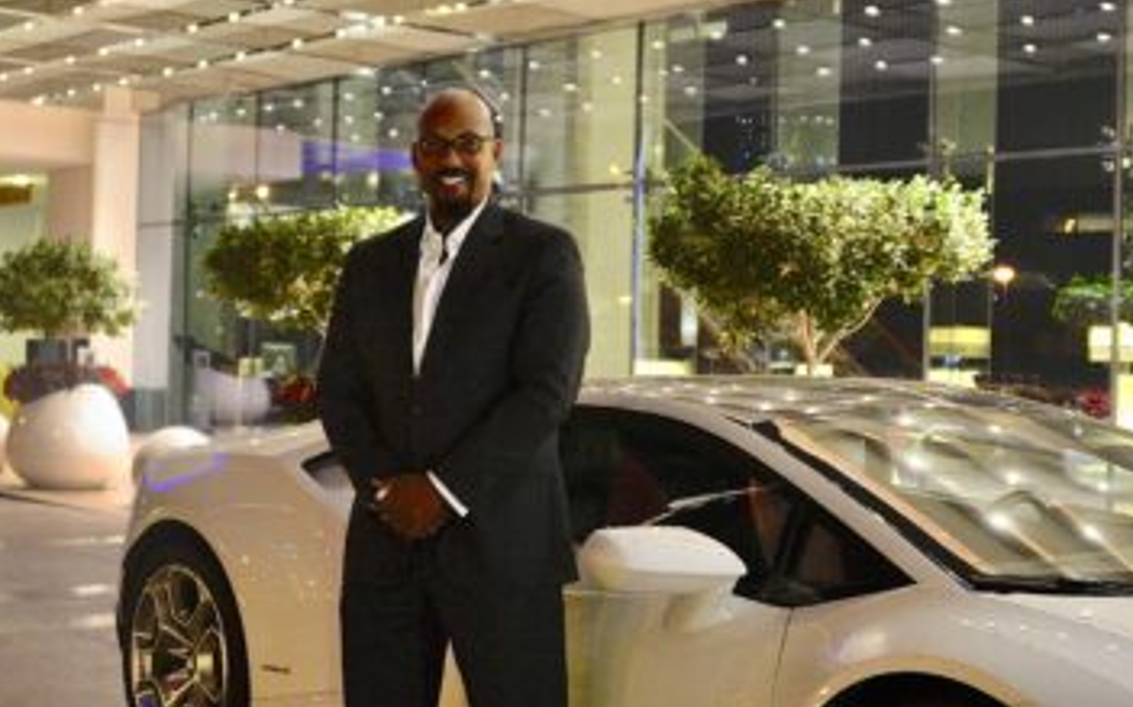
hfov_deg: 35.4
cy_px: 379
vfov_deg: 22.7
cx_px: 755
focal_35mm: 57
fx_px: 1759
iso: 1600
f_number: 3.5
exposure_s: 1/15
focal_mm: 28
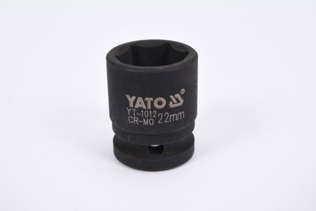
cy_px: 106
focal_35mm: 75
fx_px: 659
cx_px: 158
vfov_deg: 18.2
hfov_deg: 27.0
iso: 250
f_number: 16
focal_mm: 50
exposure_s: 1/125
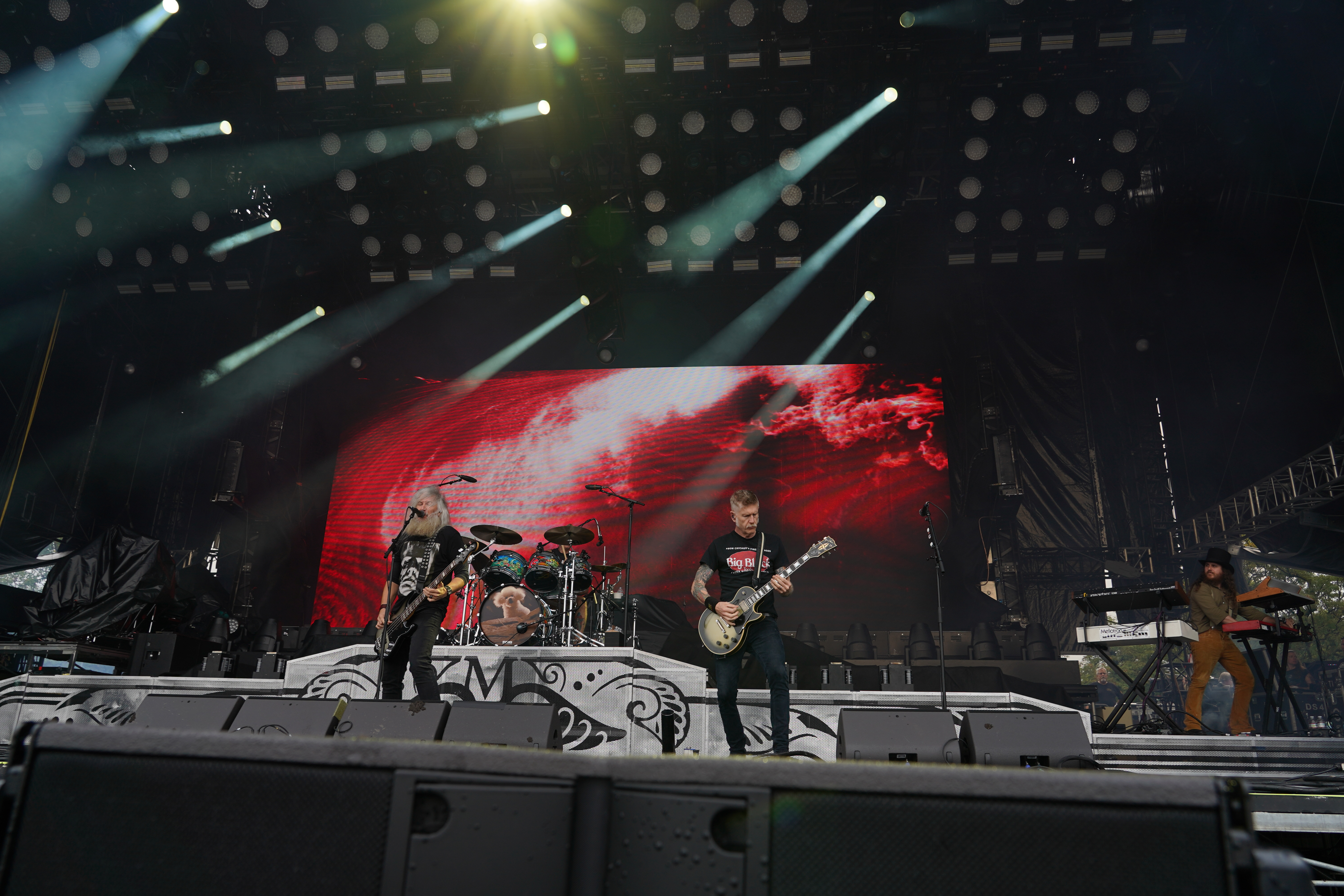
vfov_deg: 53.1
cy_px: 448
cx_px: 672
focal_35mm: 24
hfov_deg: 73.7
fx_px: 896
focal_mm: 24
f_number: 8
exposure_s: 1/100
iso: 100
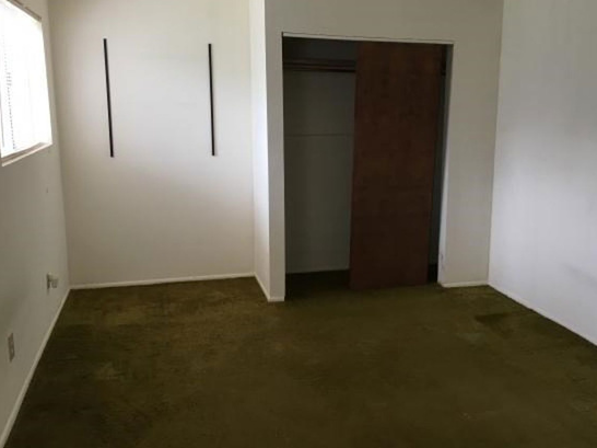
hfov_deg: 53.7
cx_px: 346
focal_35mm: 34
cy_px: 210
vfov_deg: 41.7
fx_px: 586
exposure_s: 1/30
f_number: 2.2
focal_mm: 4.15
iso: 25
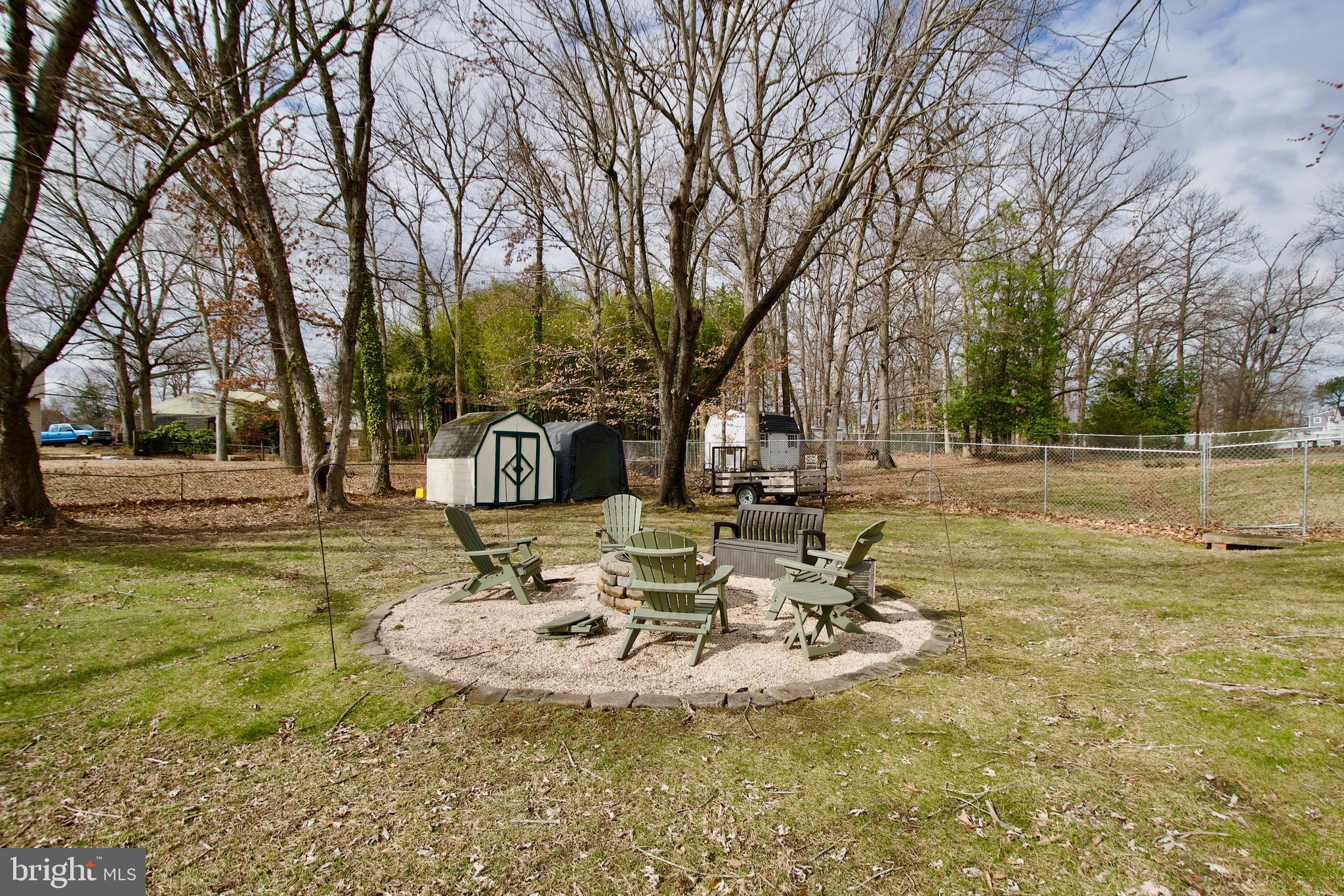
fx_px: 560
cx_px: 672
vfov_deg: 77.3
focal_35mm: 15
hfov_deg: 100.4
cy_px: 448
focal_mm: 10
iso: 250
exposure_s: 1/1250
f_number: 7.1
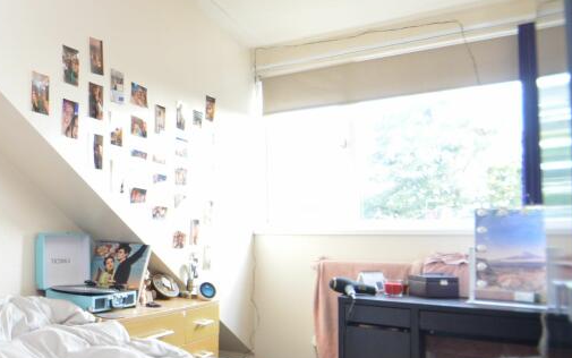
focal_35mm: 31
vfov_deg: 40.2
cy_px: 233
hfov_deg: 54.6
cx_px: 75
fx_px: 483
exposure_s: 1/60
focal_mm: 10
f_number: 4
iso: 720
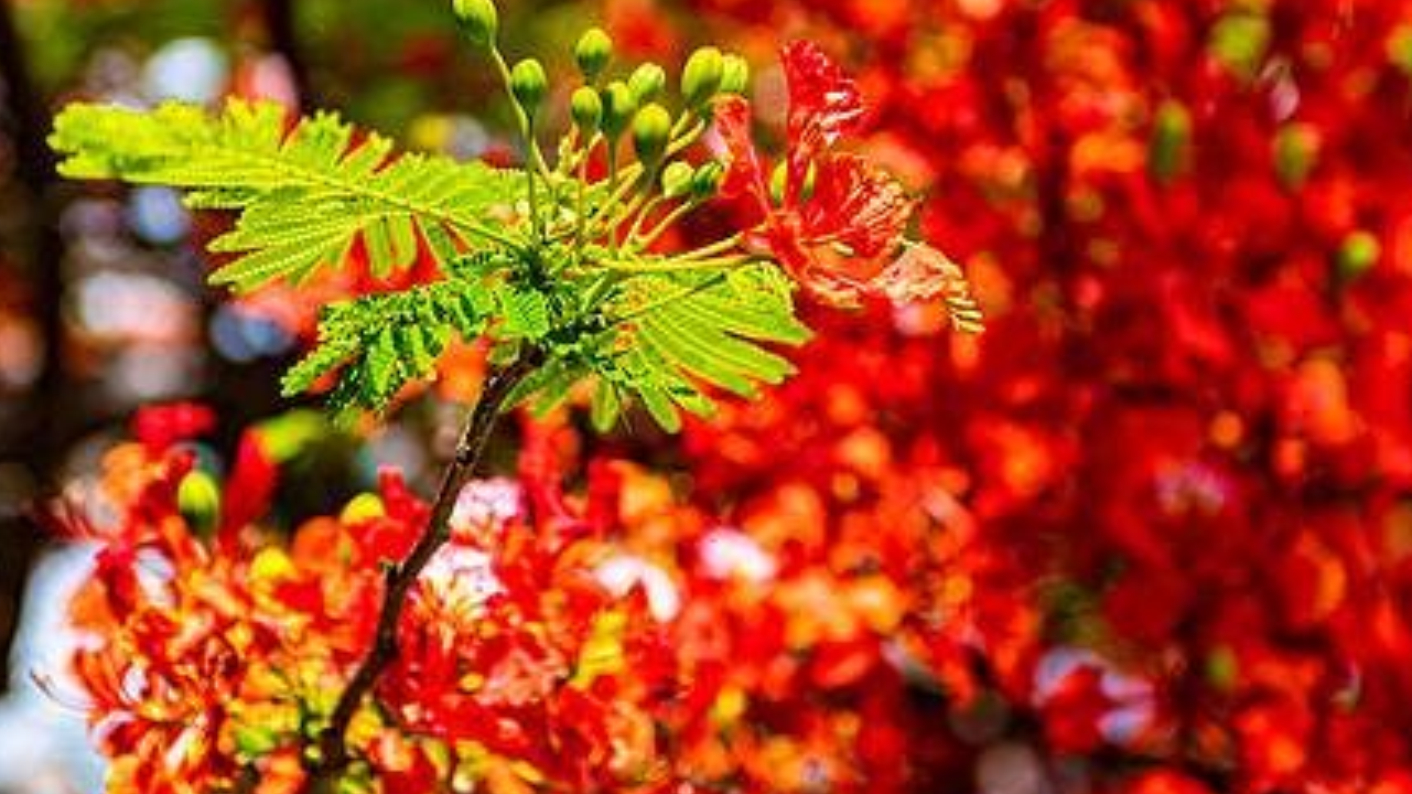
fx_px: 4342
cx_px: 726
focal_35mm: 116
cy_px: 298
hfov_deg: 18.5
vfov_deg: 10.4
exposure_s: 1/640
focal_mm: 70
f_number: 2.8
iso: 64
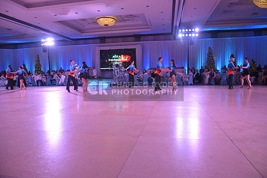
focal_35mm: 24
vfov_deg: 53.2
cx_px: 134
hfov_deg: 73.7
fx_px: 178
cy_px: 89
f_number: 5
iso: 2500
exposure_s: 1/400
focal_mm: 24
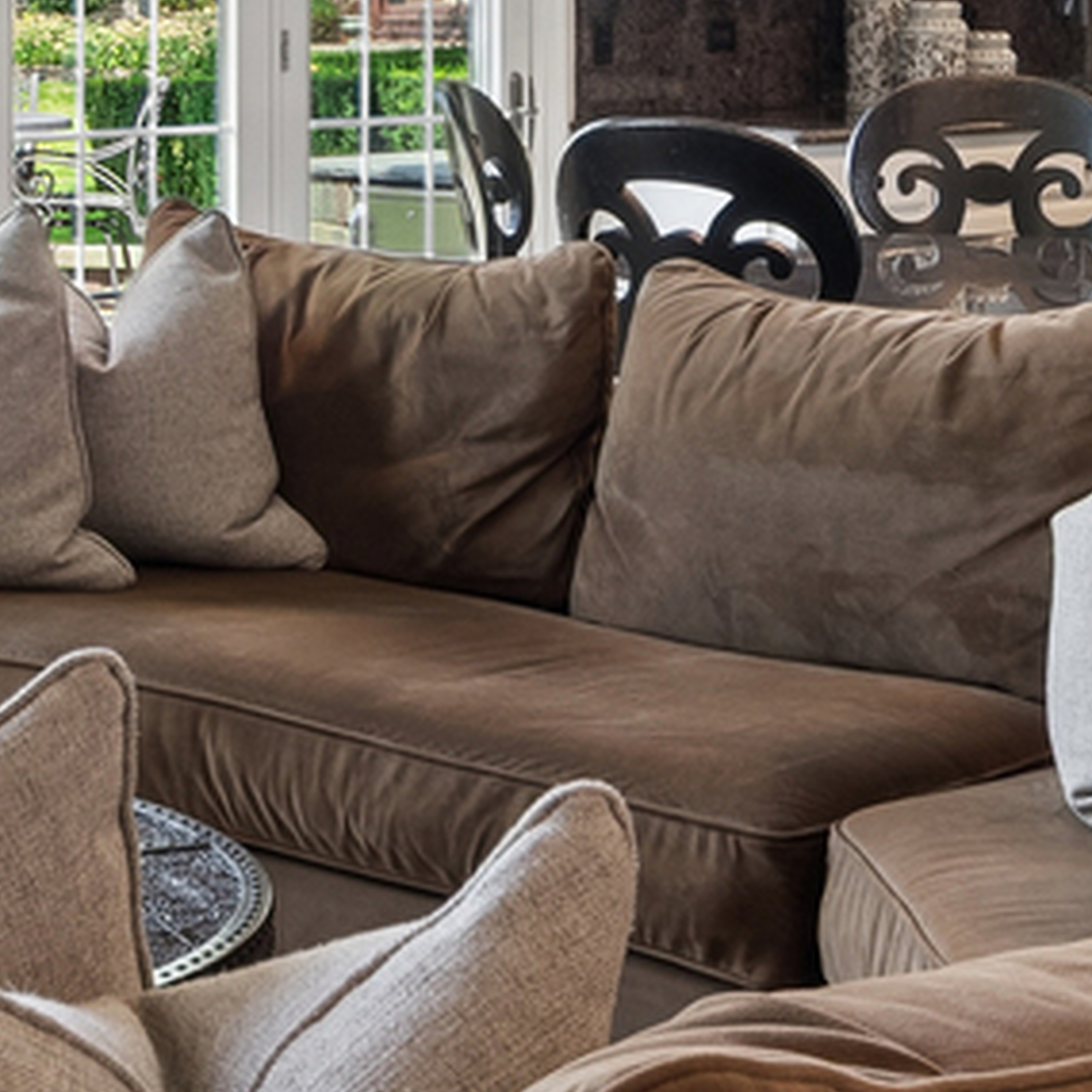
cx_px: -42
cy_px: -46
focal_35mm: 87
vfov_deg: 19.3
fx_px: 3105
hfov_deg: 19.3
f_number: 8
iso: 250
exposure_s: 1/13
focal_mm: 12
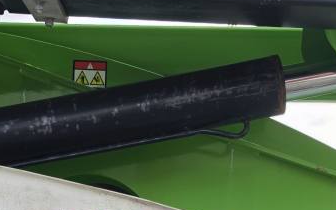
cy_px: 370
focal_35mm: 87
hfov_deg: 23.8
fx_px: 797
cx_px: 131
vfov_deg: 13.6
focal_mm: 6.5
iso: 64
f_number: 1.4
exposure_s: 1/1623
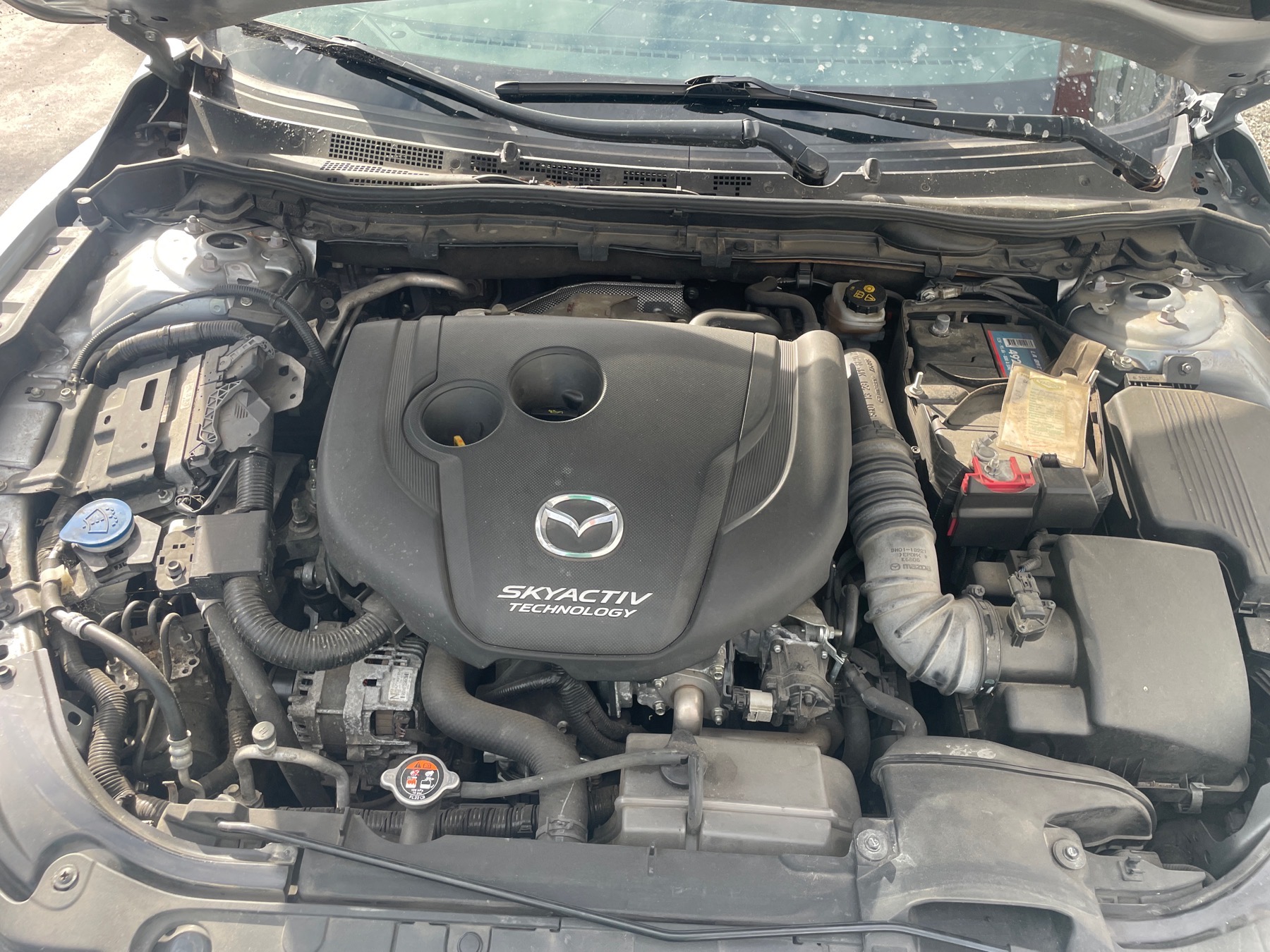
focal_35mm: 26
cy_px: 476
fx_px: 954
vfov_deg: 53.1
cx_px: 635
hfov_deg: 67.3
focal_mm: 4.2
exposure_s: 1/290
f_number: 1.6
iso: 32
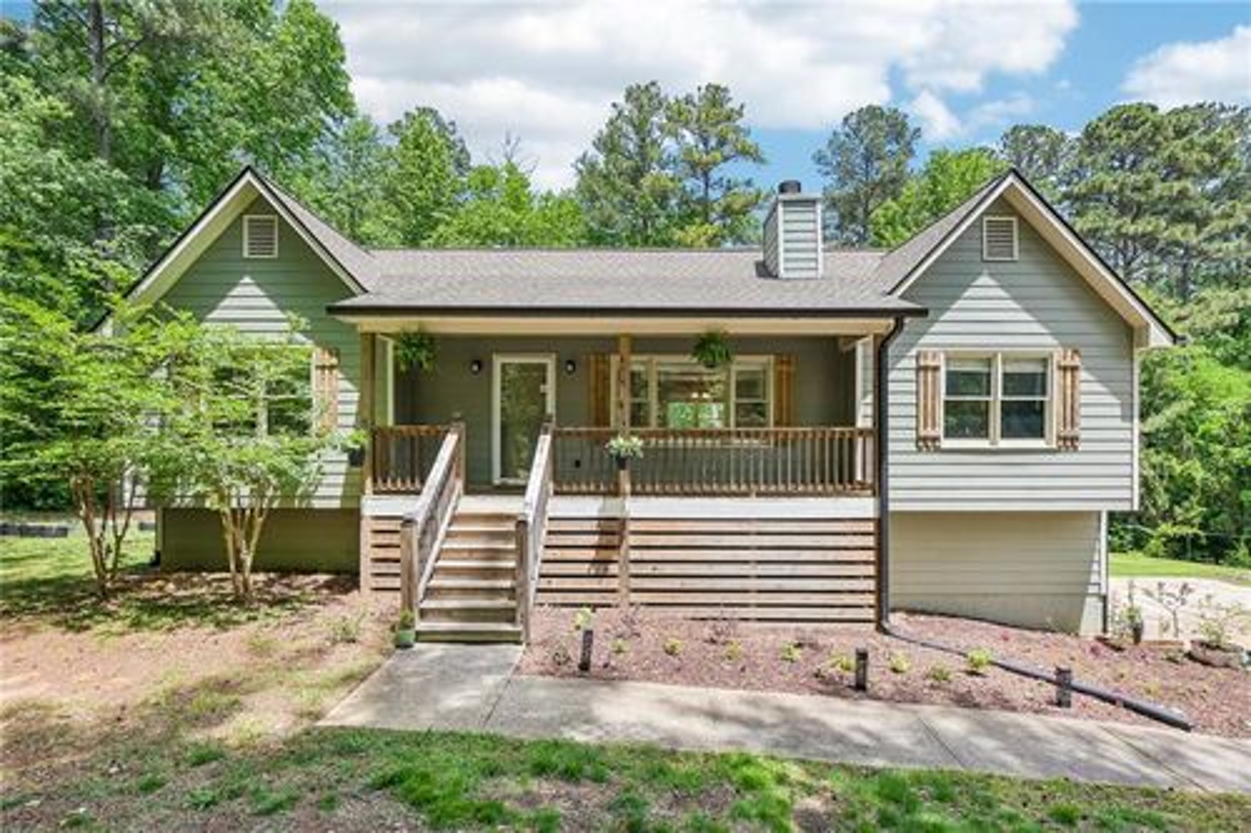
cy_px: 416
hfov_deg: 96.8
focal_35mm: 16
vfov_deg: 73.7
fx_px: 556
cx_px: 626
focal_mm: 16
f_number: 8
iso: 200
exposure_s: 1/250
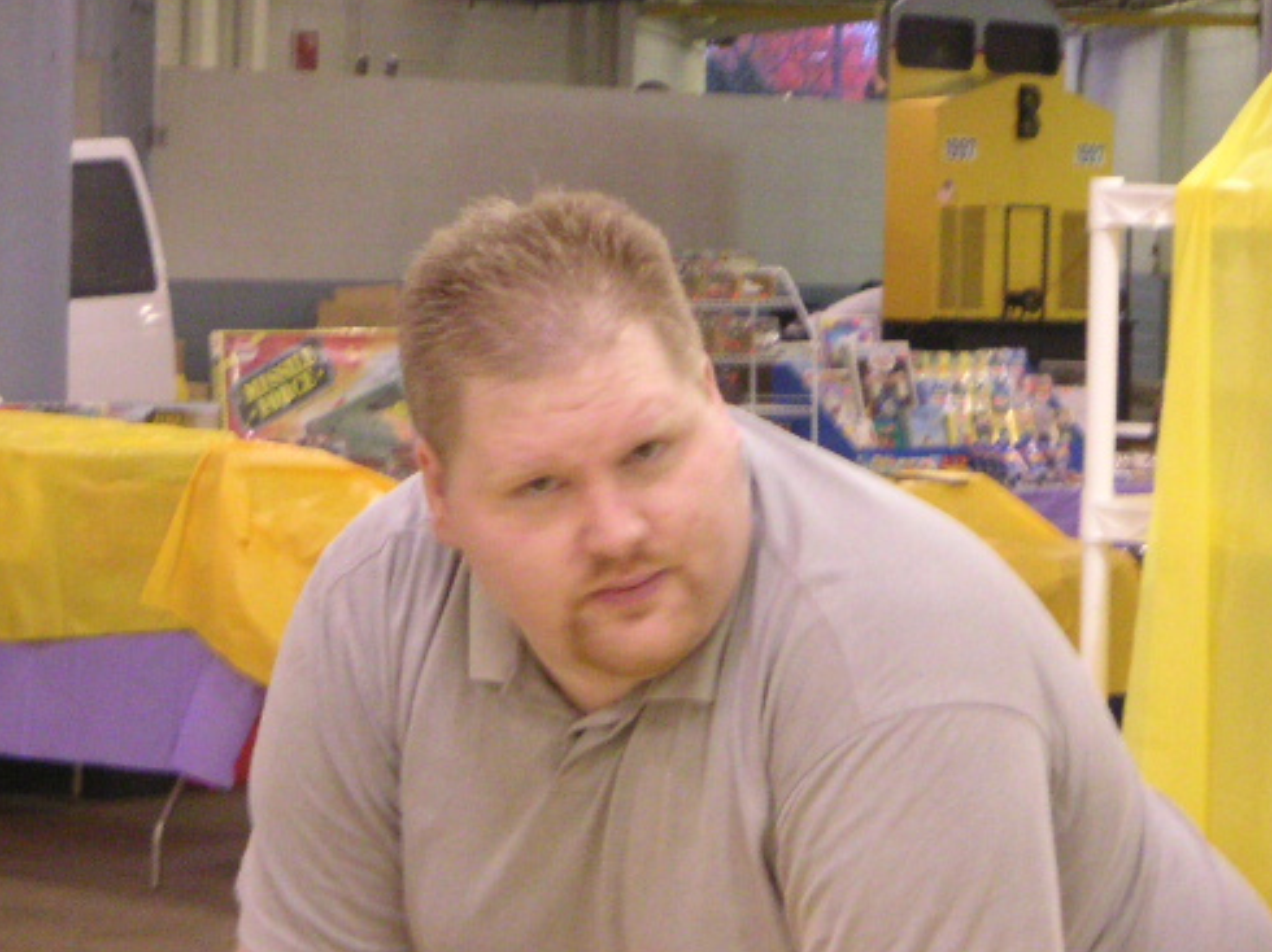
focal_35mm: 145
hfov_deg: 13.6
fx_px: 5326
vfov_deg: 10.2
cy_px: 374
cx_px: 563
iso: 400
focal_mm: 14.4
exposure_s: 1/20
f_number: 3.7
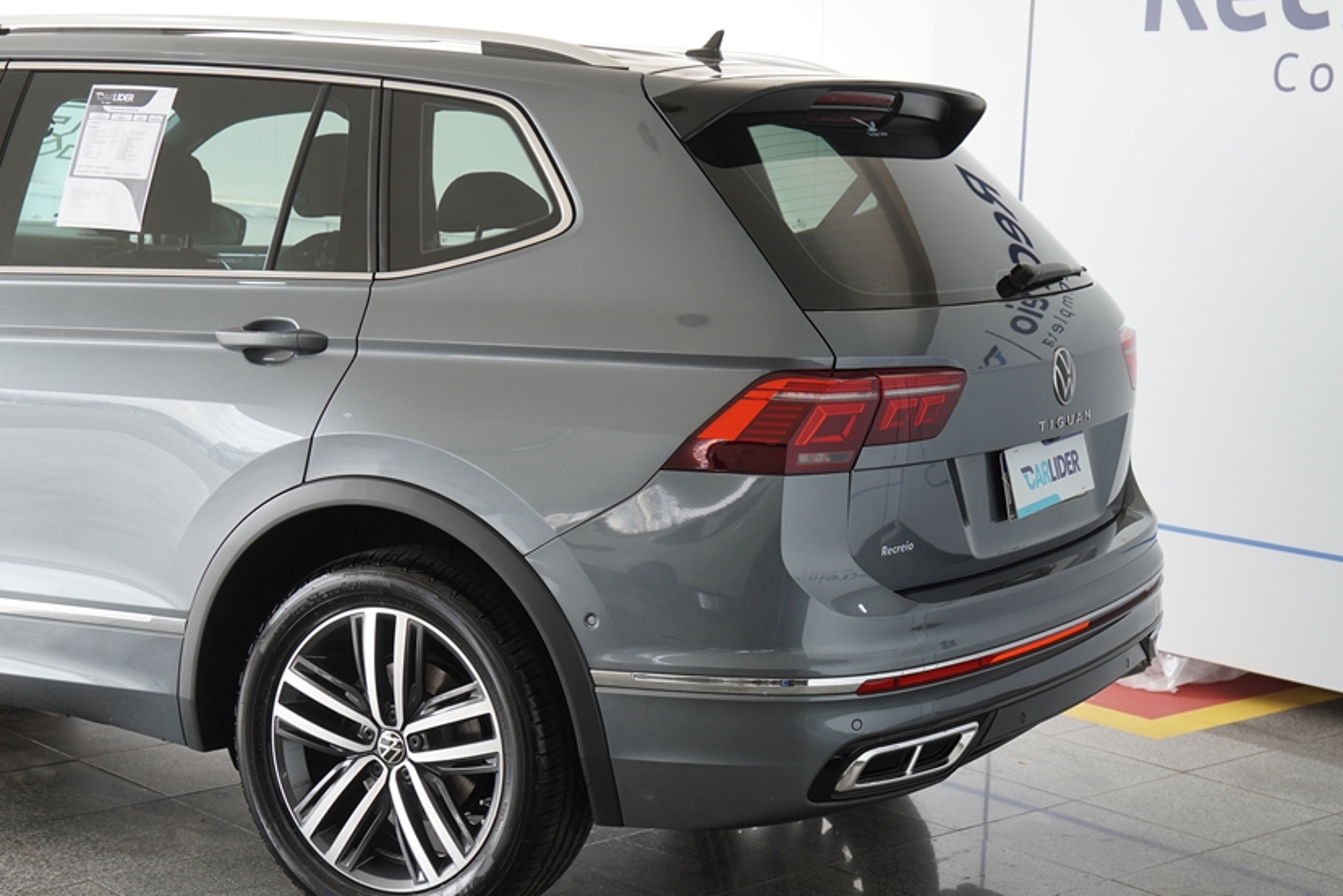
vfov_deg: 21.6
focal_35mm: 63
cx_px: 706
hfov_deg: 31.9
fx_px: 2351
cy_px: 490
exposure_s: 1/60
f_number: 4
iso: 100
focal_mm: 34
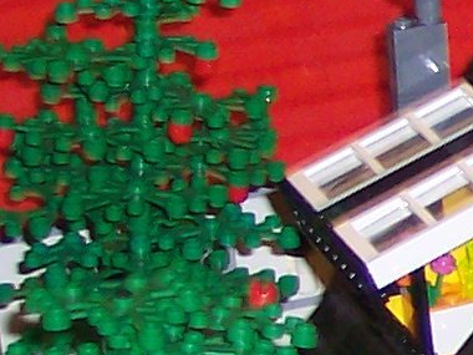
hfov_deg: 6.8
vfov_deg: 5.8
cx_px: 1476
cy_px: 310
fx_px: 3525
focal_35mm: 258
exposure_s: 1/30
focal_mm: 8
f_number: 2.8
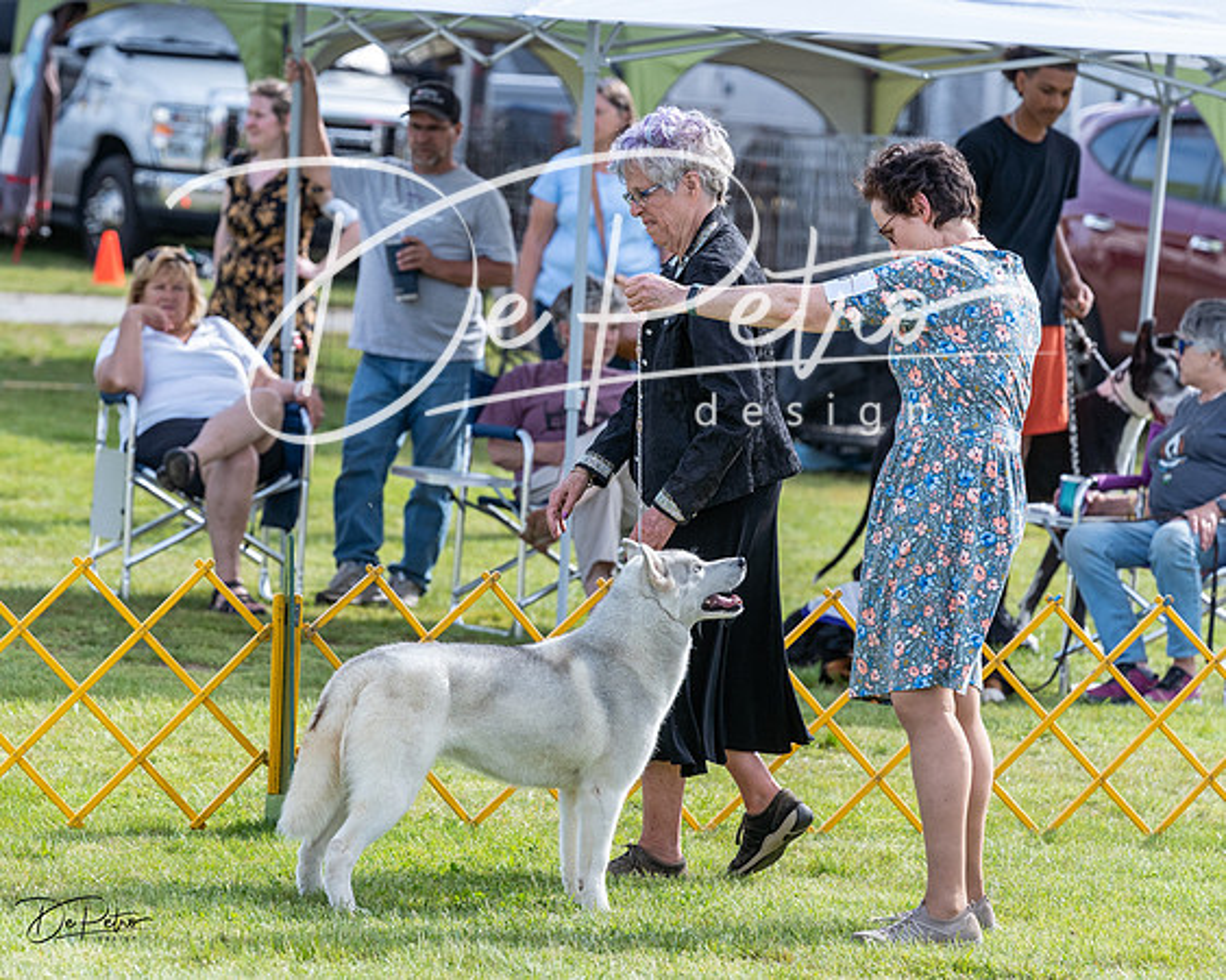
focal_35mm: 238
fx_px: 8637
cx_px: 546
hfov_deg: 8.1
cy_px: 462
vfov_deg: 6.5
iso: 640
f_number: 5.6
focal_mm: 200
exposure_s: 1/1250
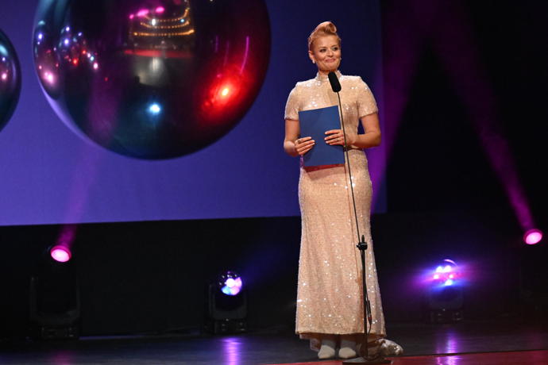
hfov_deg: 8.9
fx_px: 3531
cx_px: 274
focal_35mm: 232
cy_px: 182
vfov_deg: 5.9
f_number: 2.8
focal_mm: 155
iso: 6400
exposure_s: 1/640
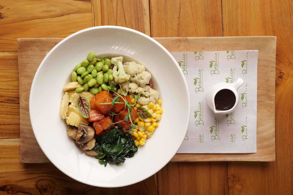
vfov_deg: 20.3
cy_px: 96
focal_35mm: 67
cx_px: 150
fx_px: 545
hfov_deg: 30.1
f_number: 9
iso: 100
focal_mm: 61
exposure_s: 1/200
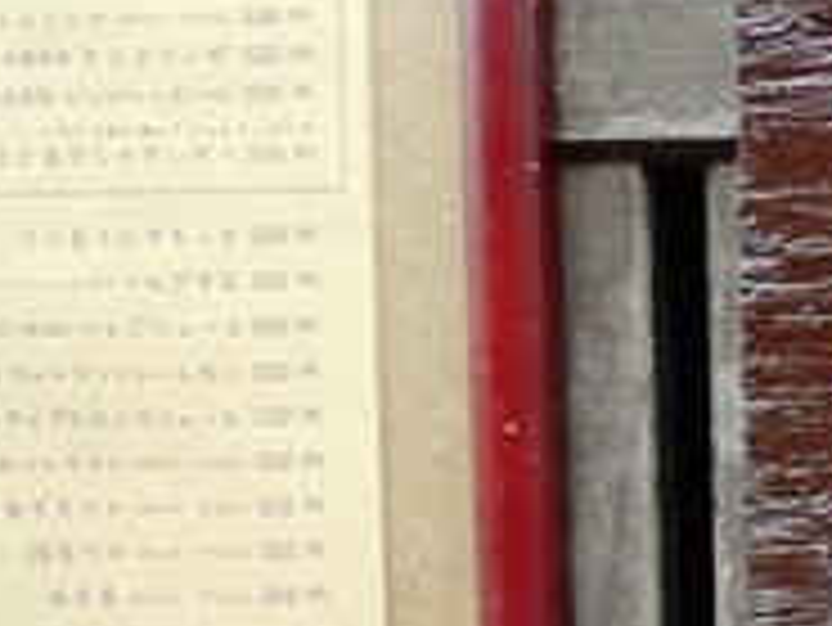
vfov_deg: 21.1
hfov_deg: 24.1
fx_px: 1660
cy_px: 482
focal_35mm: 69
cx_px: 1127
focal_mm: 5.1
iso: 125
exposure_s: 1/30
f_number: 2
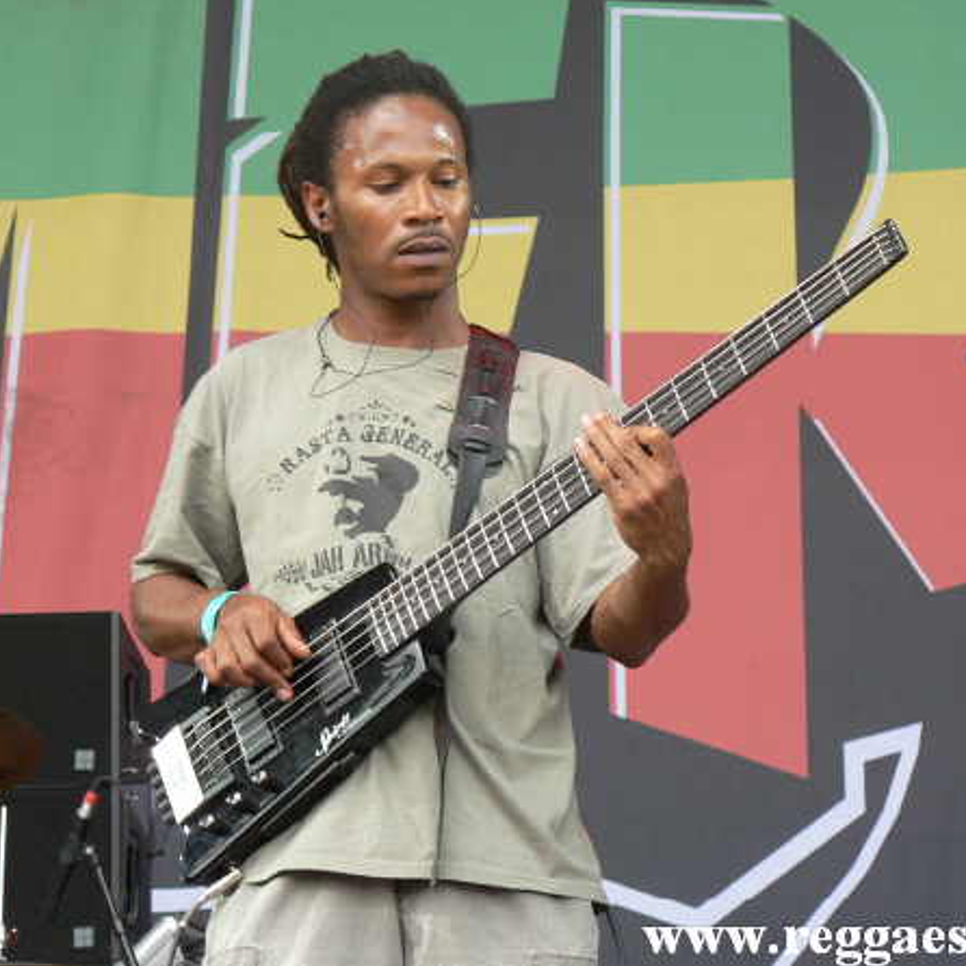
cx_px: 528
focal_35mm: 170
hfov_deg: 10.3
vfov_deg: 10.3
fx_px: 5367
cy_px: 481
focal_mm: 24.6
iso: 64
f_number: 3.3
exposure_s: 1/80
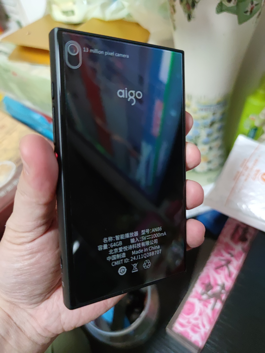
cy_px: 176
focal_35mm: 24
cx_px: 132
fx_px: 245
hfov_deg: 56.8
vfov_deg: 71.6
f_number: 1.69
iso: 1656
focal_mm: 6.72
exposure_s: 1/33
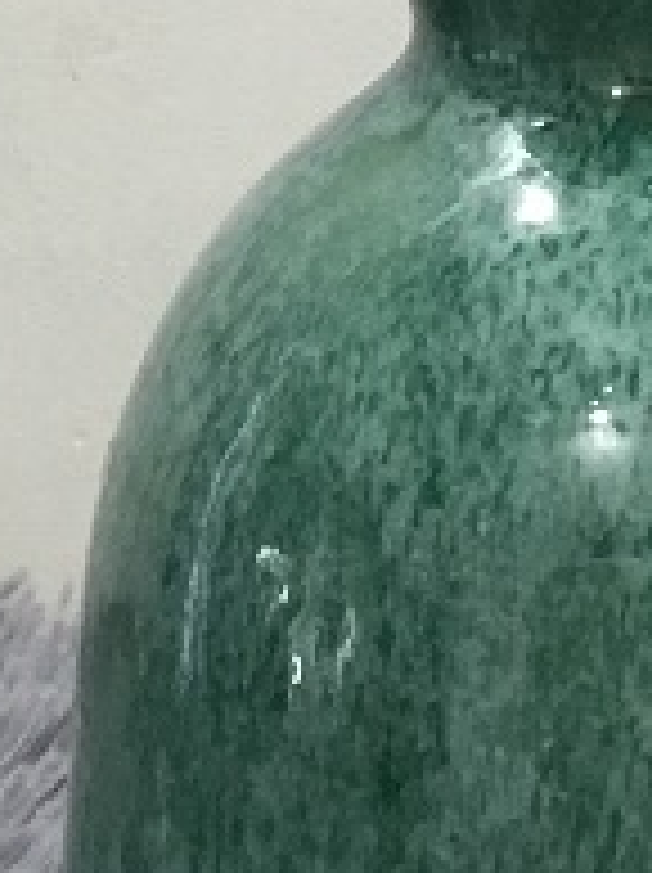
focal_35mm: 192
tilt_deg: -8.4
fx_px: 4832
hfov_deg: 7.7
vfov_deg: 10.2
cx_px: 607
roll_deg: +1.7
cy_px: 9
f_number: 2.4
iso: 100
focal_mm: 3.3
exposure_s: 1/33
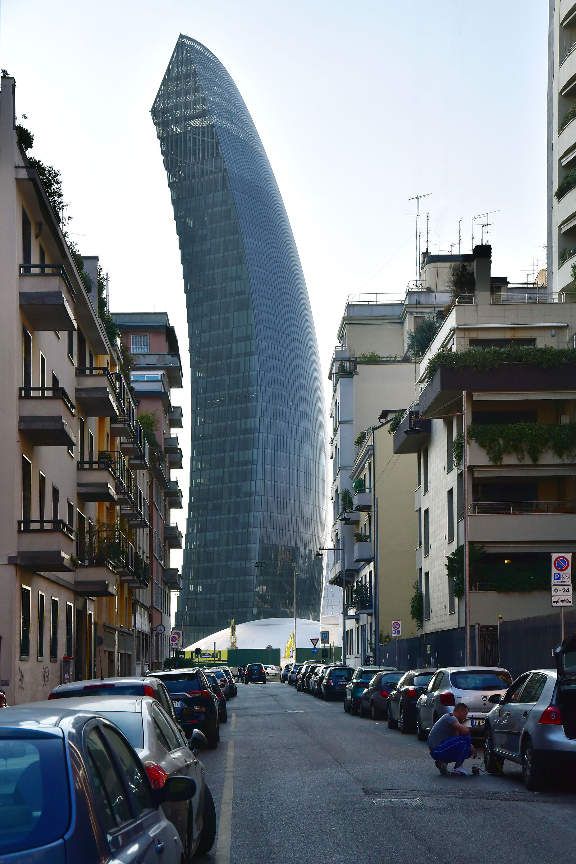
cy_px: 432
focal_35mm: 58
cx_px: 288
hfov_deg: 23.4
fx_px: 1391
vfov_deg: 34.5
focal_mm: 58
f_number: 8
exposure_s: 1/2500
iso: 1000
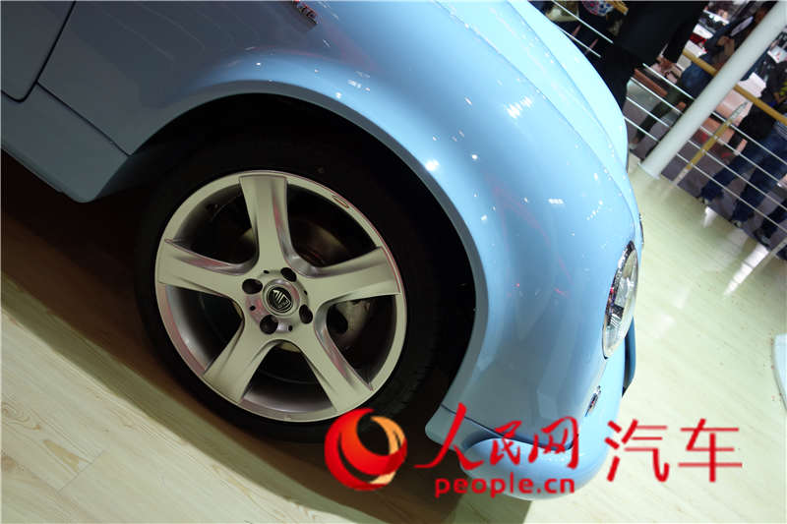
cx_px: 394
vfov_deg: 37.8
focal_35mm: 35
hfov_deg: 54.4
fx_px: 765
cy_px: 262
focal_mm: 13.09
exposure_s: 1/125
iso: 160
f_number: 2.8
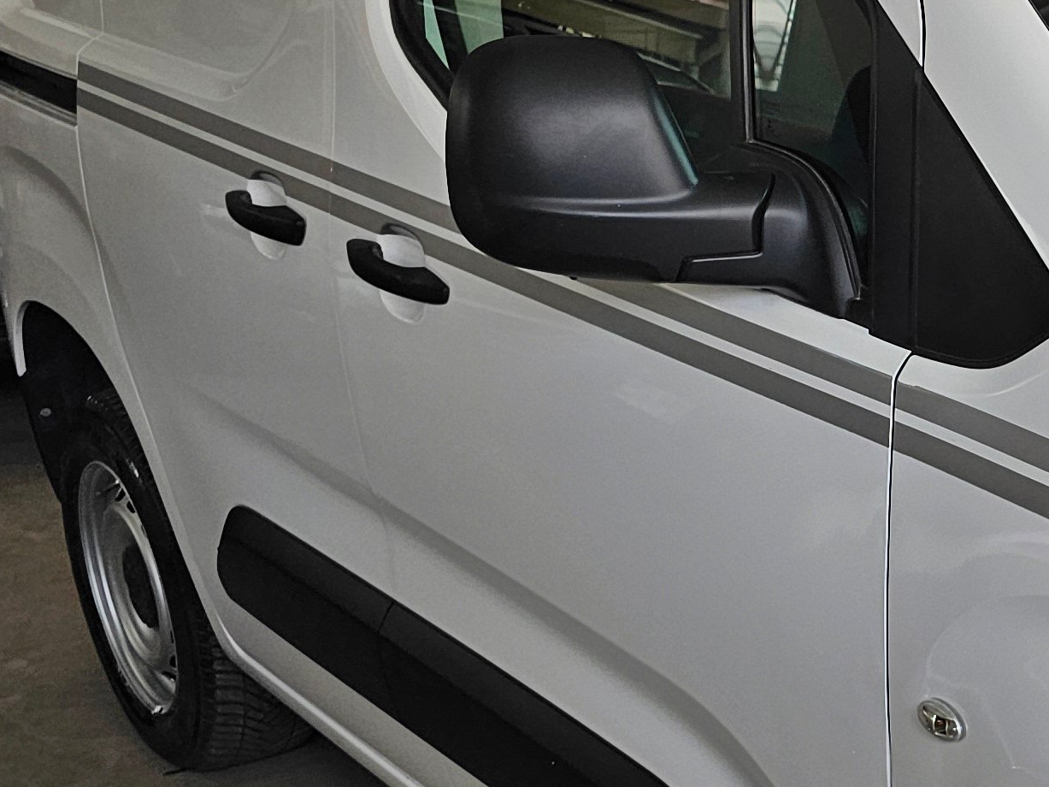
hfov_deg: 22.0
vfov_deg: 19.5
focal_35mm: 75
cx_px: 1534
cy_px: 595
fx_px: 2273
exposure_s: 1/180
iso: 40
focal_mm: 6.3
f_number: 1.7
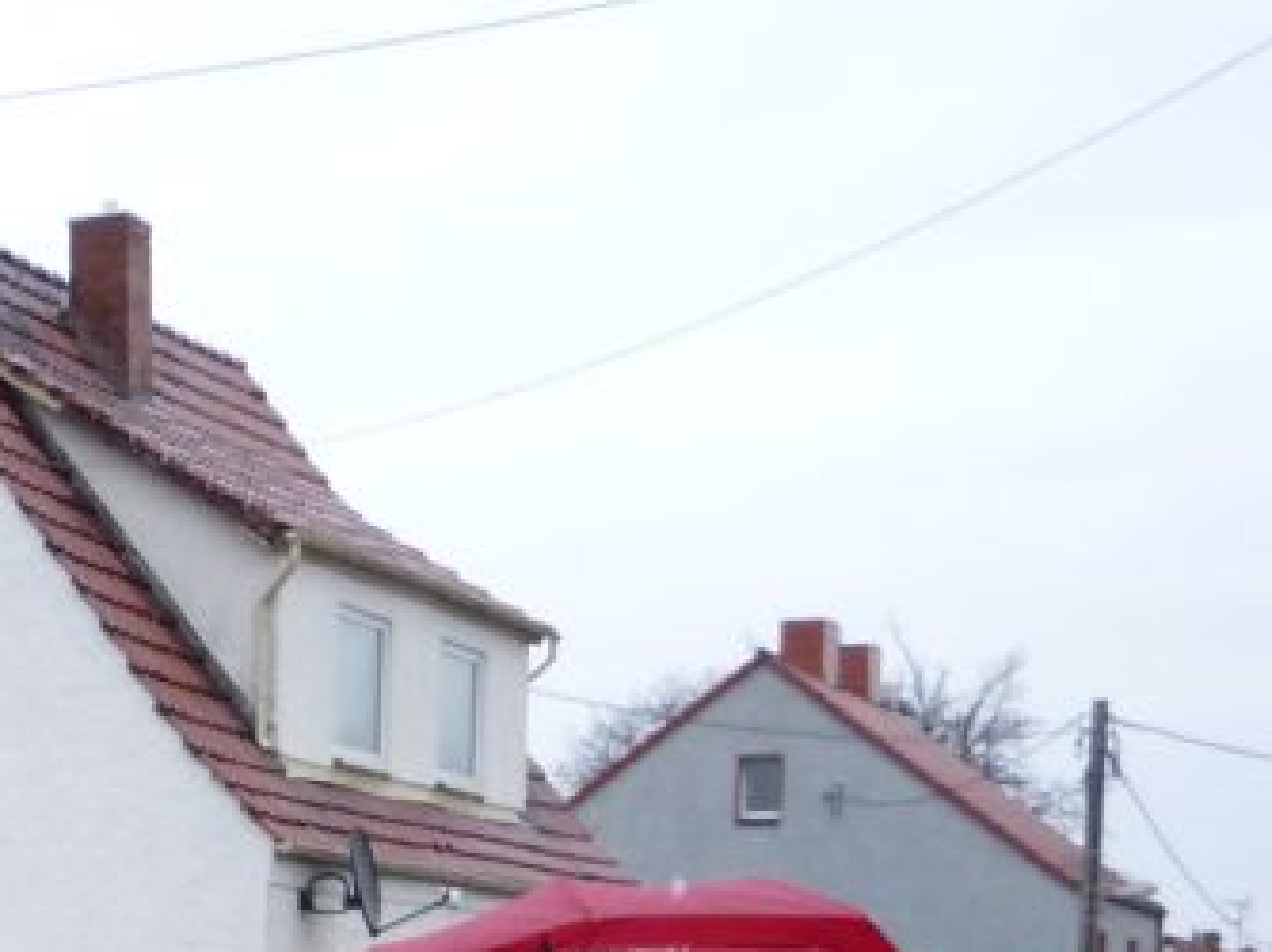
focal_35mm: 92
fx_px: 3378
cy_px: 1367
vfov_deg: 15.0
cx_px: -339
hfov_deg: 19.8
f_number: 3.3
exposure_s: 1/30
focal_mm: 5.2
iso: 200
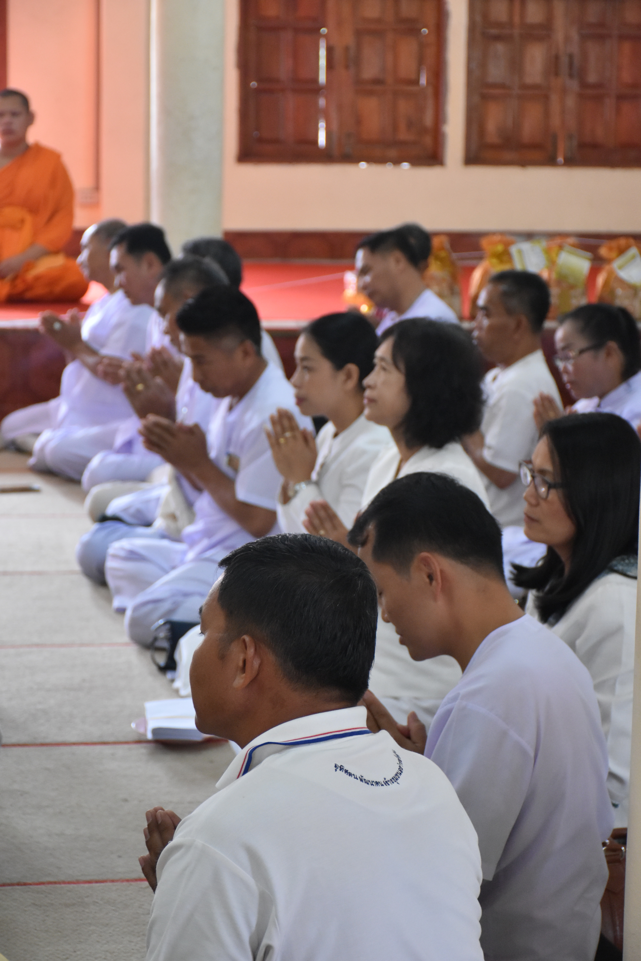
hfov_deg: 14.7
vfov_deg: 21.9
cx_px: 320
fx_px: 2484
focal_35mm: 93
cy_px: 480
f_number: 5
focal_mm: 62
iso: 2000
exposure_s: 1/60
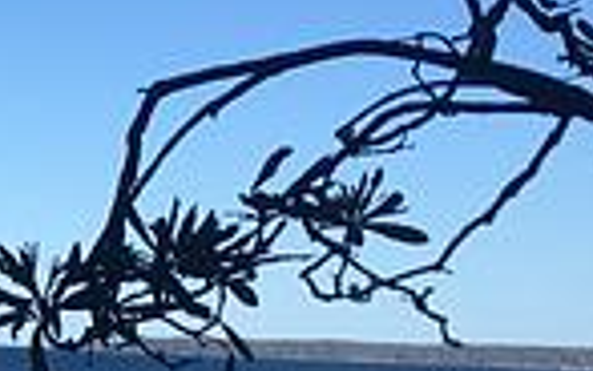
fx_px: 2102
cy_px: 377
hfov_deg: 14.0
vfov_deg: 10.0
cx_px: -516
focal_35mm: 130
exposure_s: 1/1637
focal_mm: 4.15
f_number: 2.2
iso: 25
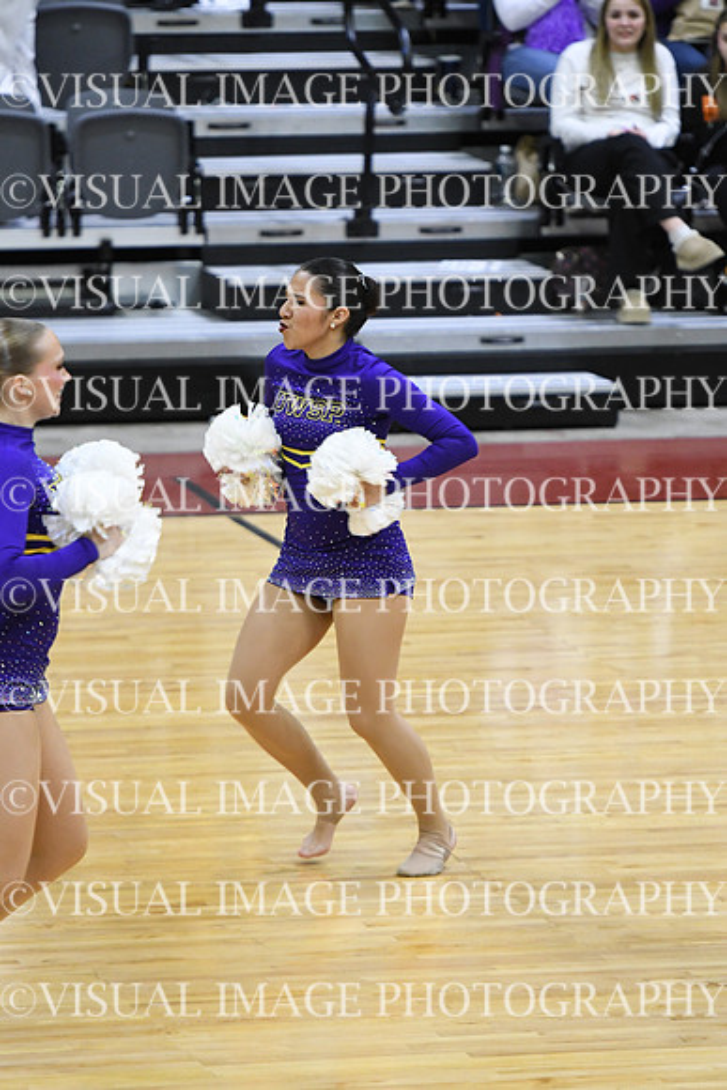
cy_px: 545
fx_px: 8173
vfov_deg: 7.6
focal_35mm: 270
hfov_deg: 5.1
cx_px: 364
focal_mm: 180
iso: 3200
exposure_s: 1/400
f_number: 2.8
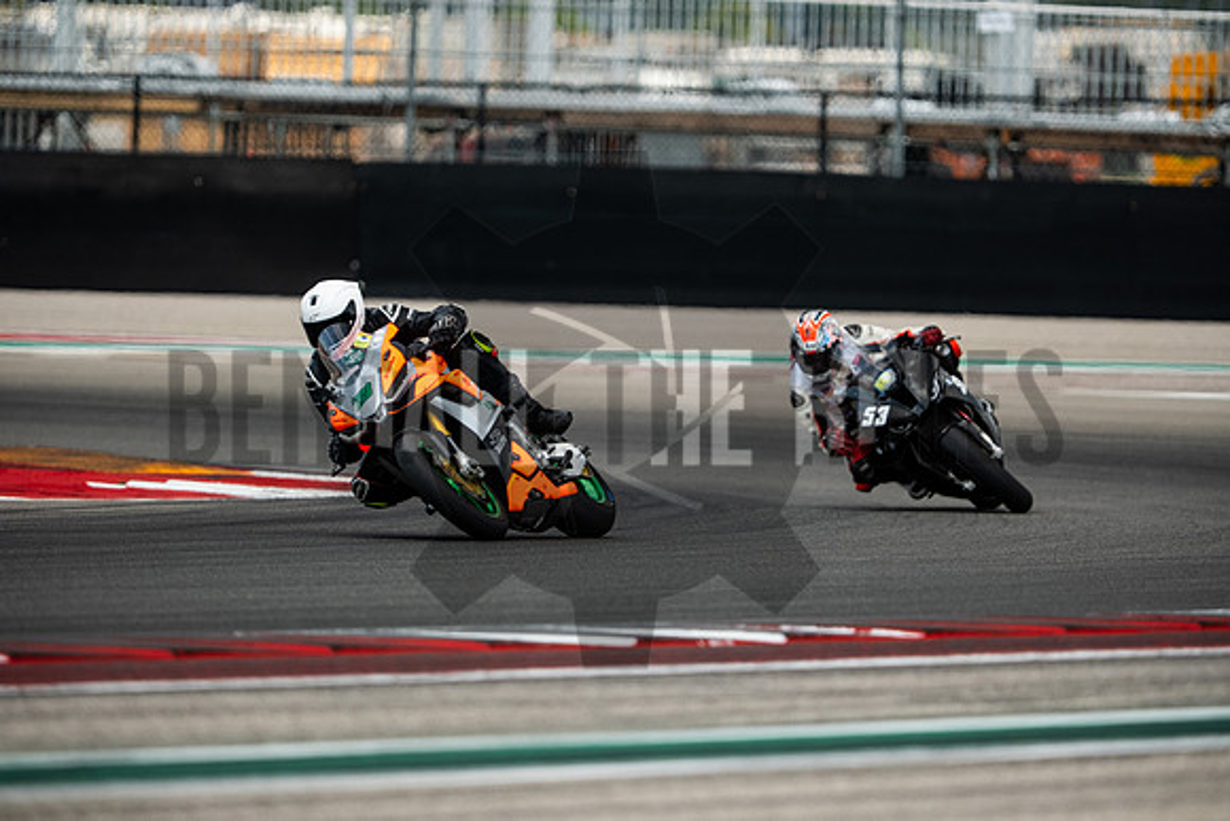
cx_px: 615
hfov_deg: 4.9
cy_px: 410
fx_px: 14353
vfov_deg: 3.3
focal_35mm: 420
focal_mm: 280
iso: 500
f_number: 2.8
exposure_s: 1/2500
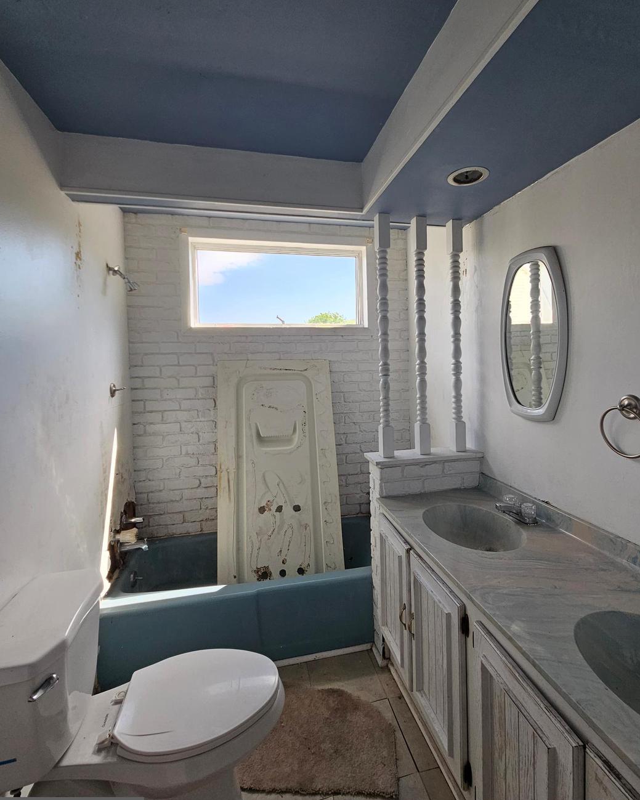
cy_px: 374
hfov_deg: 83.9
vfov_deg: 96.7
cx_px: 345
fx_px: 355
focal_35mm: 15
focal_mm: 2.2
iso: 80
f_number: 2.2
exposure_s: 1/208
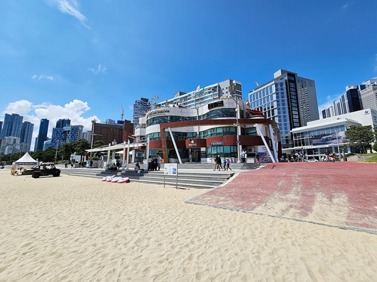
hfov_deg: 106.2
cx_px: 188
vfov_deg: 89.9
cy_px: 141
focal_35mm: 13
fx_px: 142
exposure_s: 1/4505
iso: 50
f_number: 2.2
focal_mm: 2.2
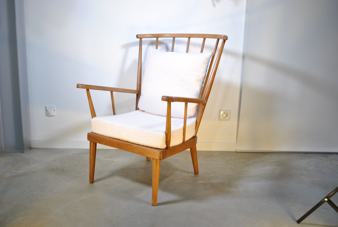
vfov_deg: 40.1
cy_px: 114
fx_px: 310
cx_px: 169
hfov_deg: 57.2
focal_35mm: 33
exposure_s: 1/20
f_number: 4
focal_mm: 22
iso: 100
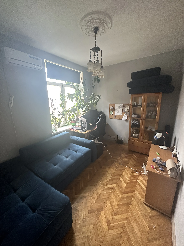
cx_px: 92
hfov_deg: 85.7
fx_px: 99
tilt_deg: -14.4
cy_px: 123
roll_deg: +1.6
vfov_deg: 102.1
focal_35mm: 14
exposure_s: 1/99
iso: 250
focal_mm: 2.22
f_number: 2.2
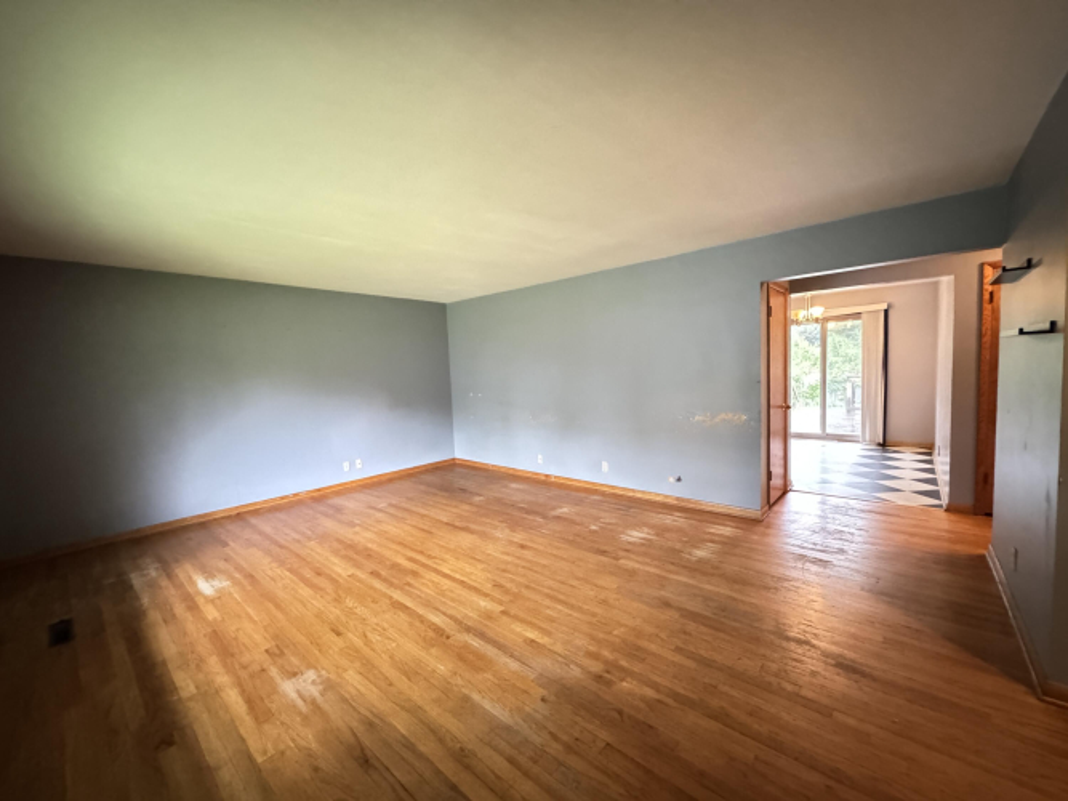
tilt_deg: -4.7
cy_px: 400
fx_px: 432
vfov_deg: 85.7
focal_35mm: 14
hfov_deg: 102.1
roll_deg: +2.4
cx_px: 534
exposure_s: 1/24
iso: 2500
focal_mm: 2.22
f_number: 2.2
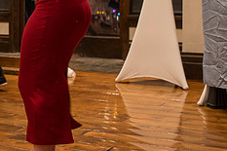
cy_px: 23
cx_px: 7
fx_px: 617
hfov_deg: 20.3
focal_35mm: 98
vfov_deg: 13.8
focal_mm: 28
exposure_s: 1/100
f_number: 2.8
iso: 3200
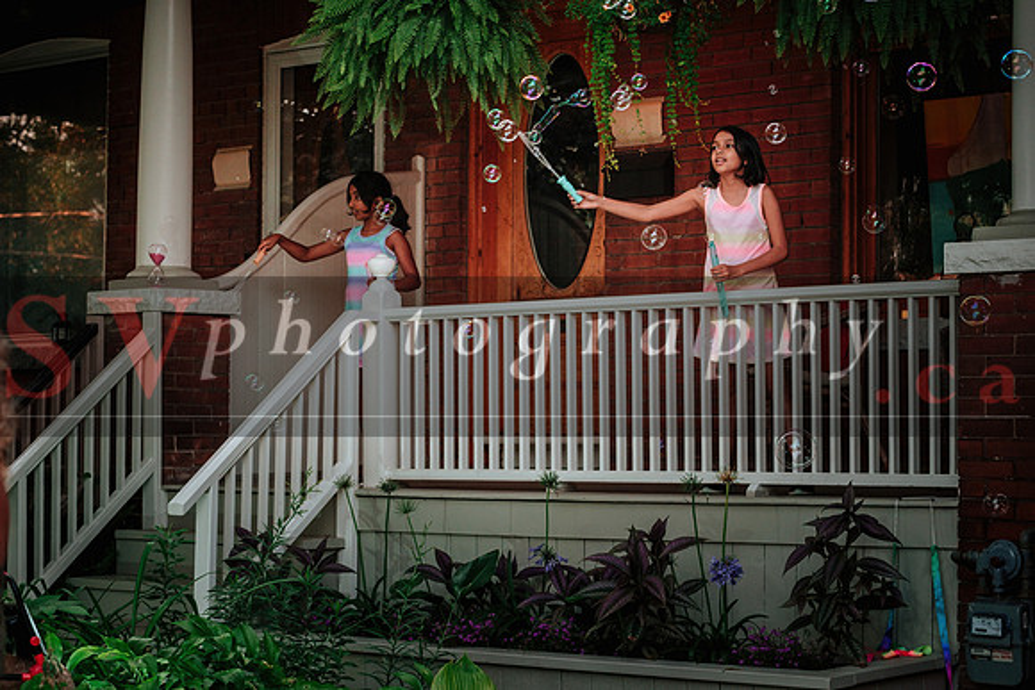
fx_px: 2300
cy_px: 345
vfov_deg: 17.1
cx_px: 518
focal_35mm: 80
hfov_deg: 25.4
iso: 800
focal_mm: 52
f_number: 2.8
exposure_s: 1/400
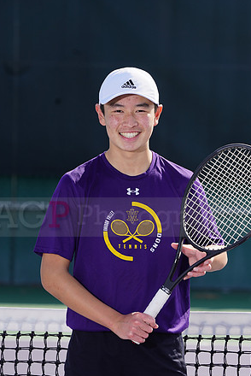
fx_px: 3727
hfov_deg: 3.9
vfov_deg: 5.8
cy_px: 209
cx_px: 139
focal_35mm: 357
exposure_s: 1/250
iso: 100
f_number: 8
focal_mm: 271
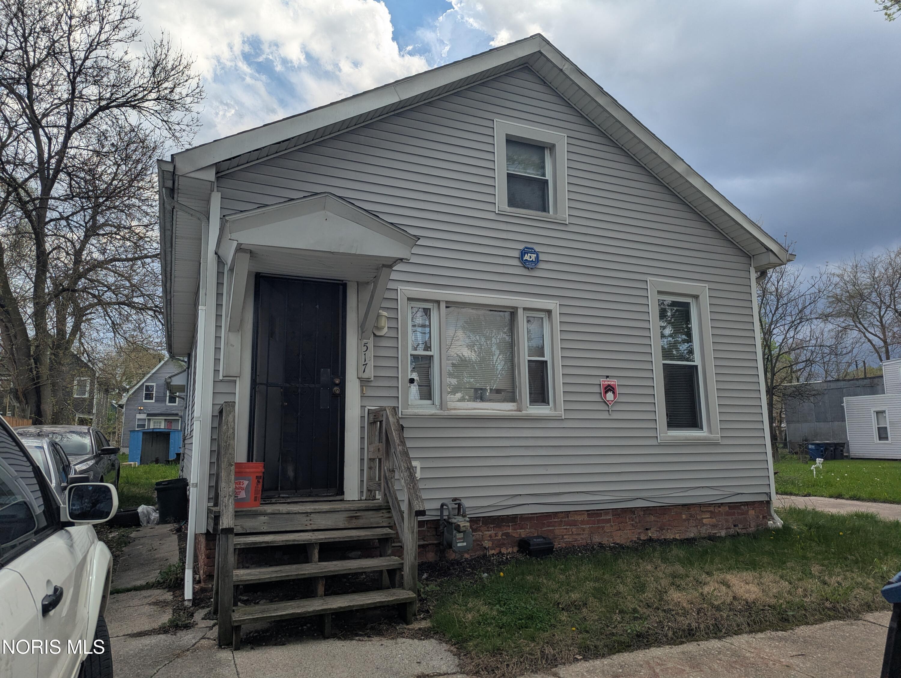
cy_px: 339
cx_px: 450
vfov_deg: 56.9
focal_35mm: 24
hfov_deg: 71.5
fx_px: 625
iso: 27
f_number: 1.85
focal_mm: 6.81
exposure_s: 1/1397
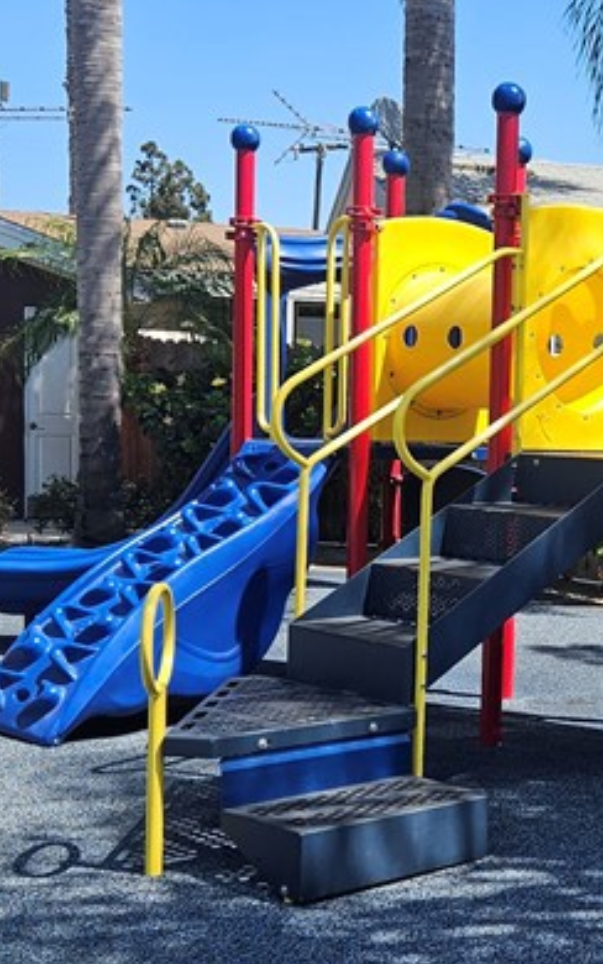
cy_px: 539
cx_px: 682
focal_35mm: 64
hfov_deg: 19.4
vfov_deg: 32.0
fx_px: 1682
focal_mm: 5.4
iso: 25
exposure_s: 1/1081
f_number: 1.8
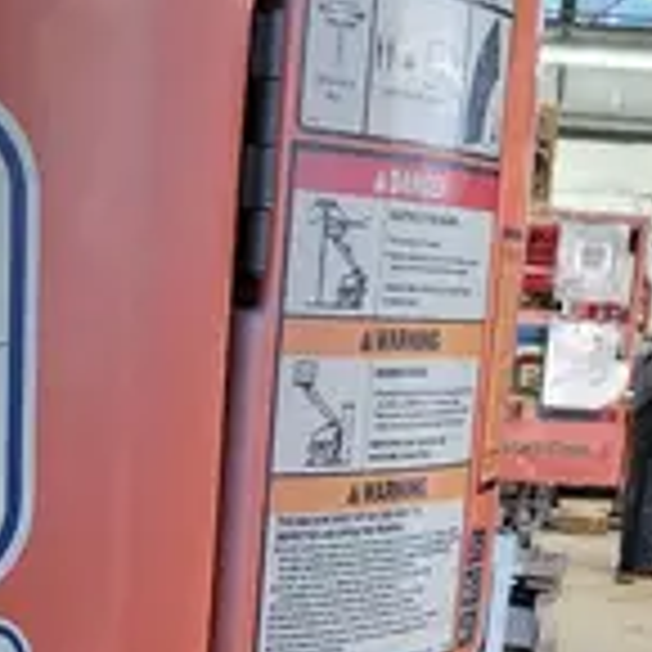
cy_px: 1279
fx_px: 2472
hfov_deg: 15.0
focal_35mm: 116
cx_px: 153
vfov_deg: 13.1
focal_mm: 5.4
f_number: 1.8
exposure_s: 1/59
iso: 200
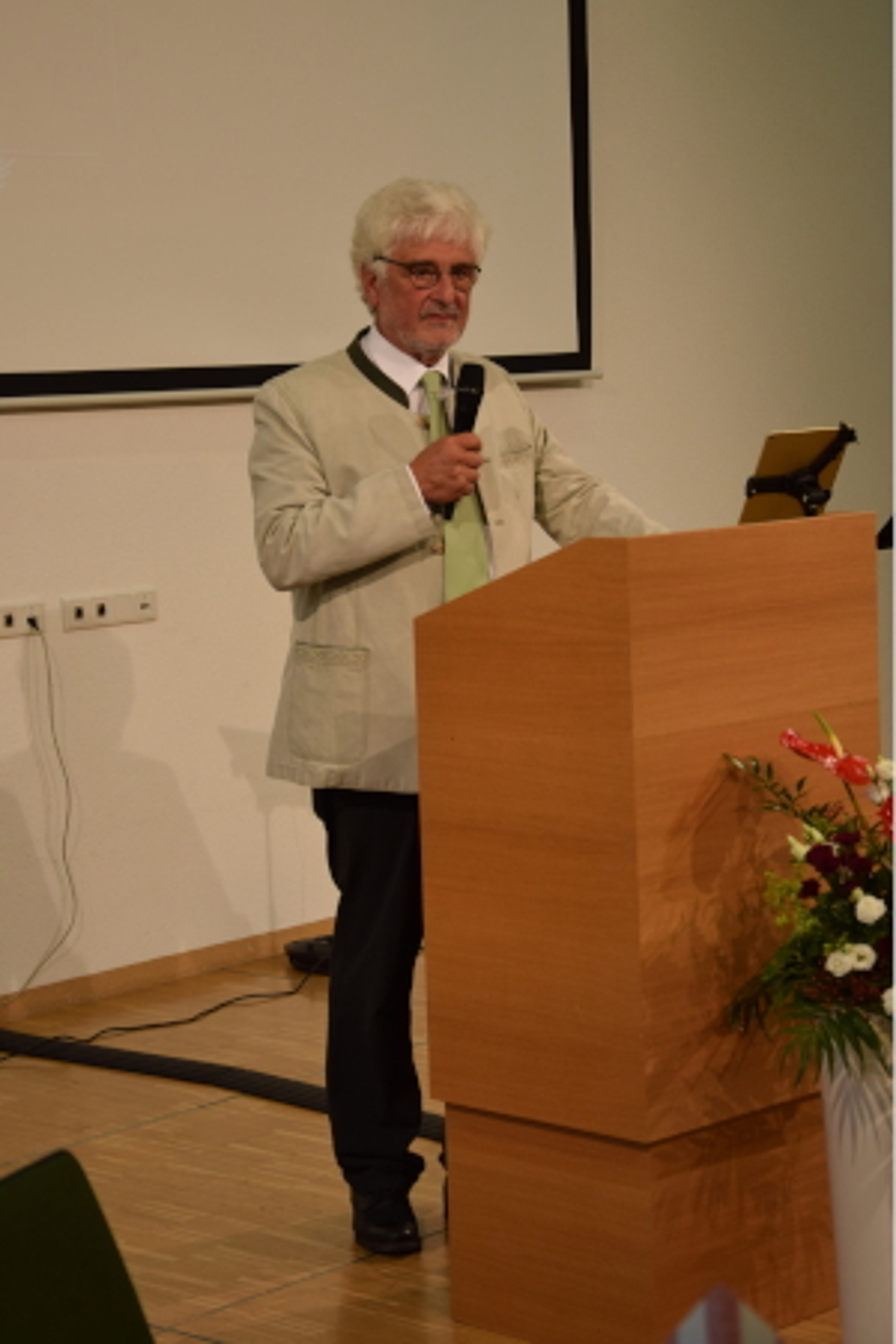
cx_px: 448
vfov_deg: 26.0
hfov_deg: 17.5
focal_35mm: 78
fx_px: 2912
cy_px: 672
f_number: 5
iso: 280
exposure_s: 1/160
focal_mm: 52
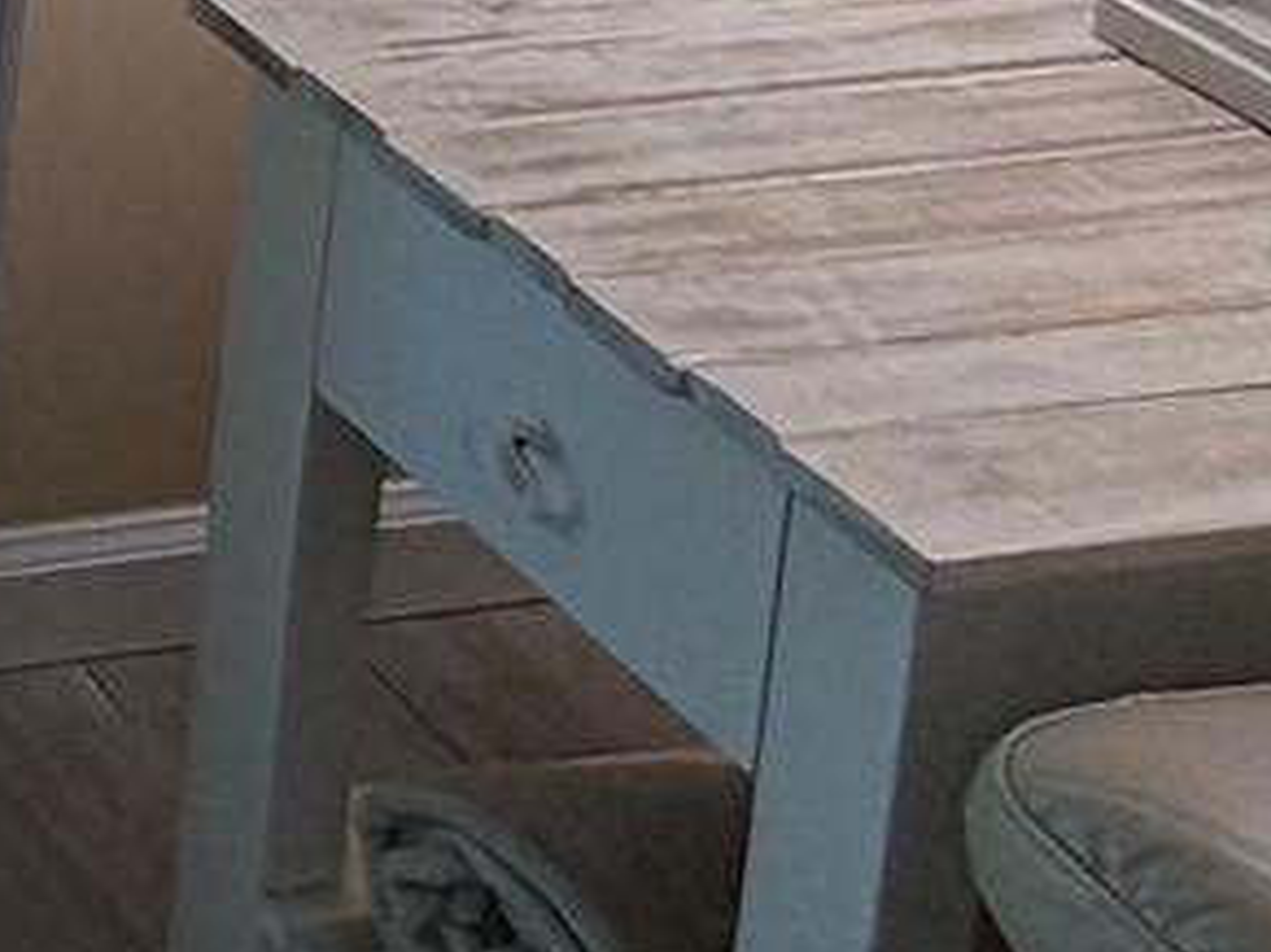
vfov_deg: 13.3
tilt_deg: -8.3
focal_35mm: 77
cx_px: -1865
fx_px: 2826
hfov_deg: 14.6
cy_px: -1437
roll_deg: +1.6
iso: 100
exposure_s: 1/120
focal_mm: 2.22
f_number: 2.2
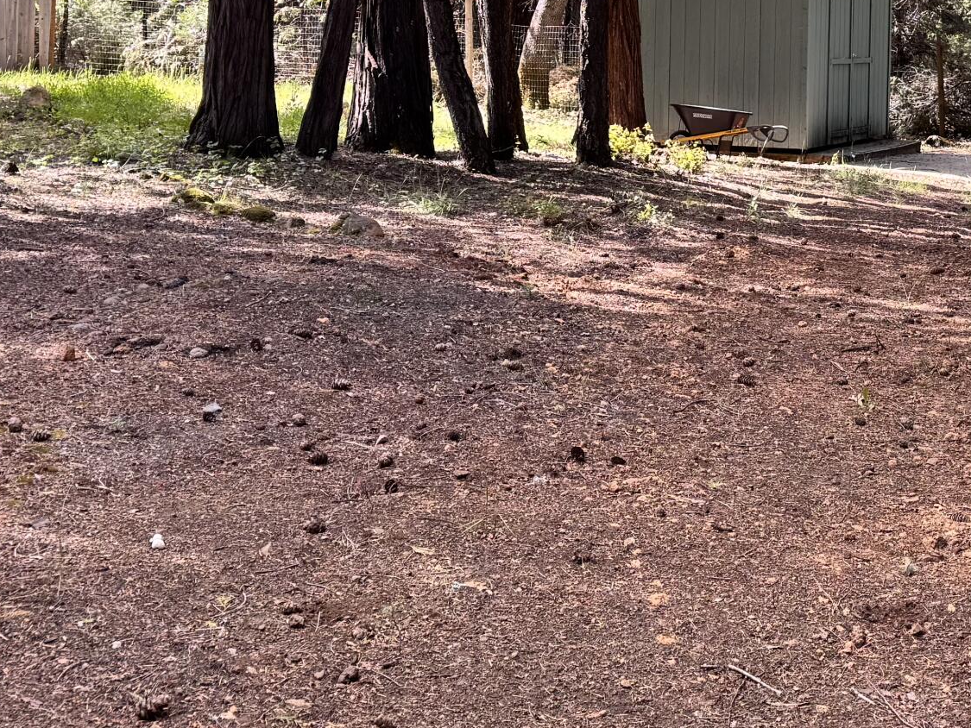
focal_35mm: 64
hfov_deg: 29.7
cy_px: -8
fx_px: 1795
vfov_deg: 22.0
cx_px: 744
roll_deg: -0.3
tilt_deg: +0.5
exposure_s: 1/266
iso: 80
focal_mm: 6.76
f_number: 1.78
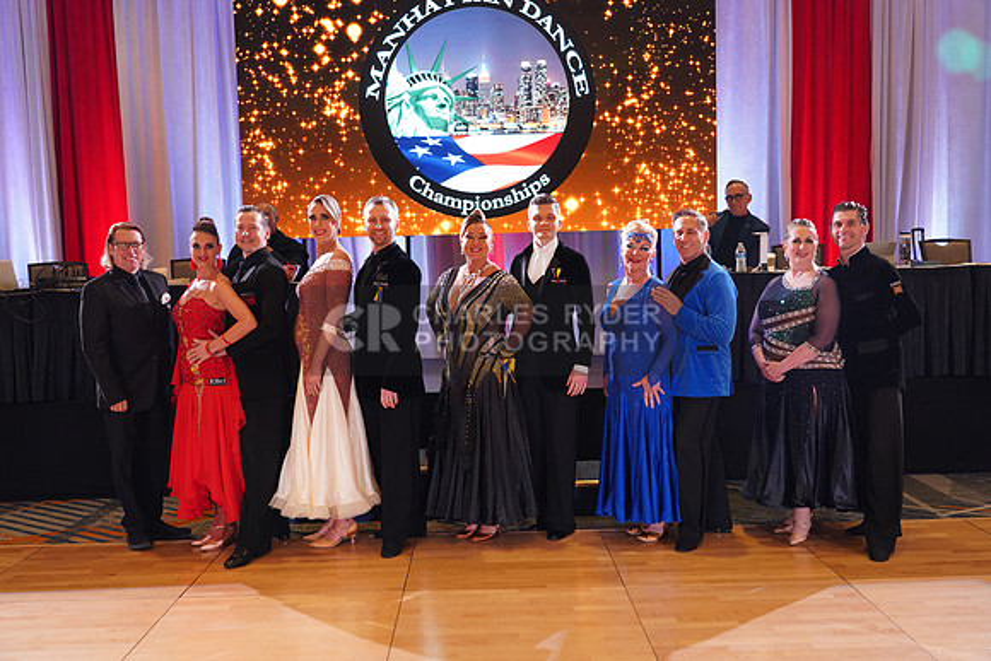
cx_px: 496
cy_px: 330
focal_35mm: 36
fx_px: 991
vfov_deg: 36.9
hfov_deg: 53.1
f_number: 4
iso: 1600
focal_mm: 36
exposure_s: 1/160
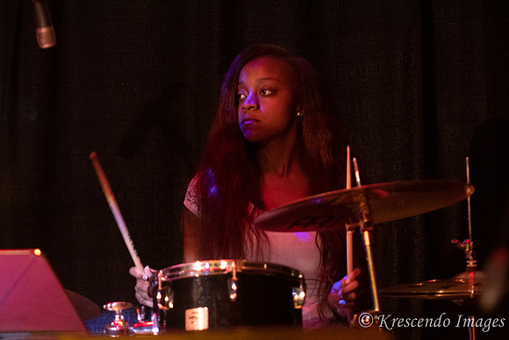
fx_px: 3650
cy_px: 205
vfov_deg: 5.3
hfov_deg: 8.0
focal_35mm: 258
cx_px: 214
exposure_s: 1/200
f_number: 2.8
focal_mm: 140
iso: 3200
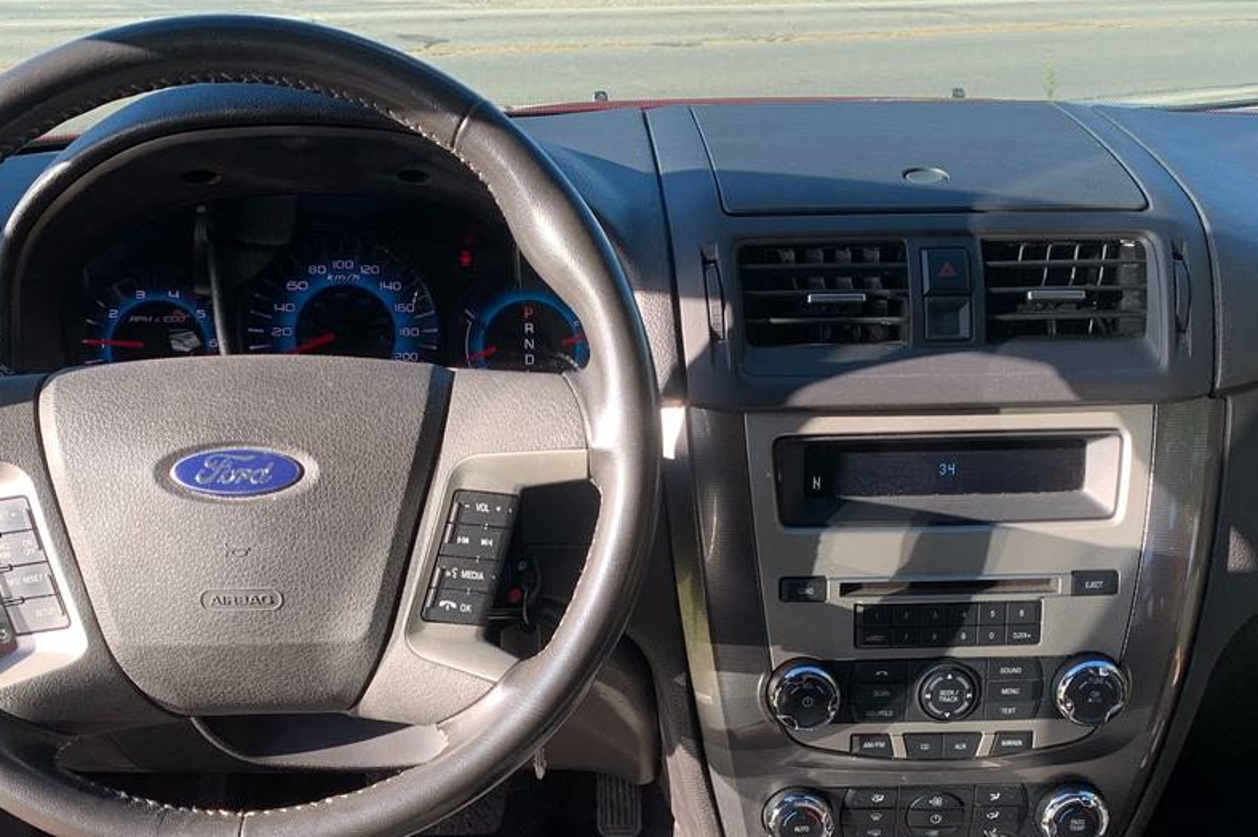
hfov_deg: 44.5
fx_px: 1537
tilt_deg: -30.4
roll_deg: -1.1
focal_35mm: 44
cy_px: 696
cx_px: 657
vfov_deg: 29.6
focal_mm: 4.25
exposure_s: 1/197
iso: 25
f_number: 1.8
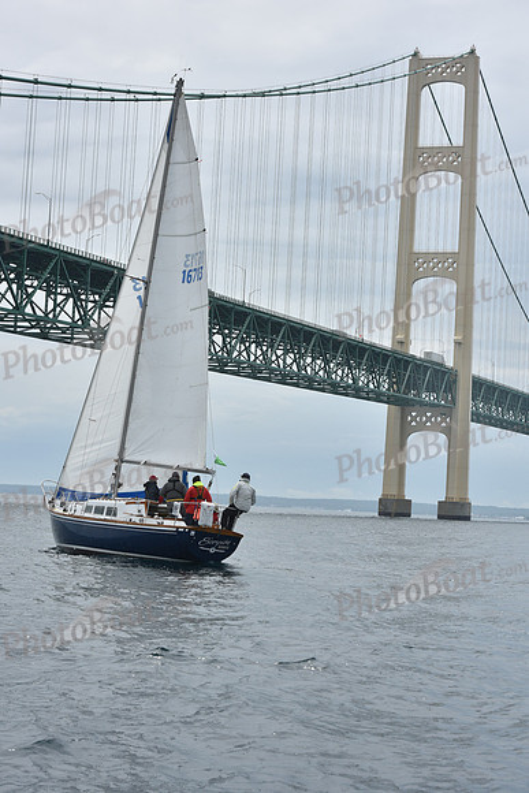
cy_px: 396
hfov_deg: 19.5
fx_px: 1542
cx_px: 264
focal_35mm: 70
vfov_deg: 28.8
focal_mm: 70
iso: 250
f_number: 11
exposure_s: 1/800
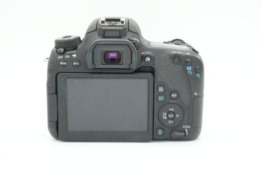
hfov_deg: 28.1
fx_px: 522
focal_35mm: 72
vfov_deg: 18.9
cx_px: 130
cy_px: 87
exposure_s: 1/100
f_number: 14
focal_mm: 48
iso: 1000
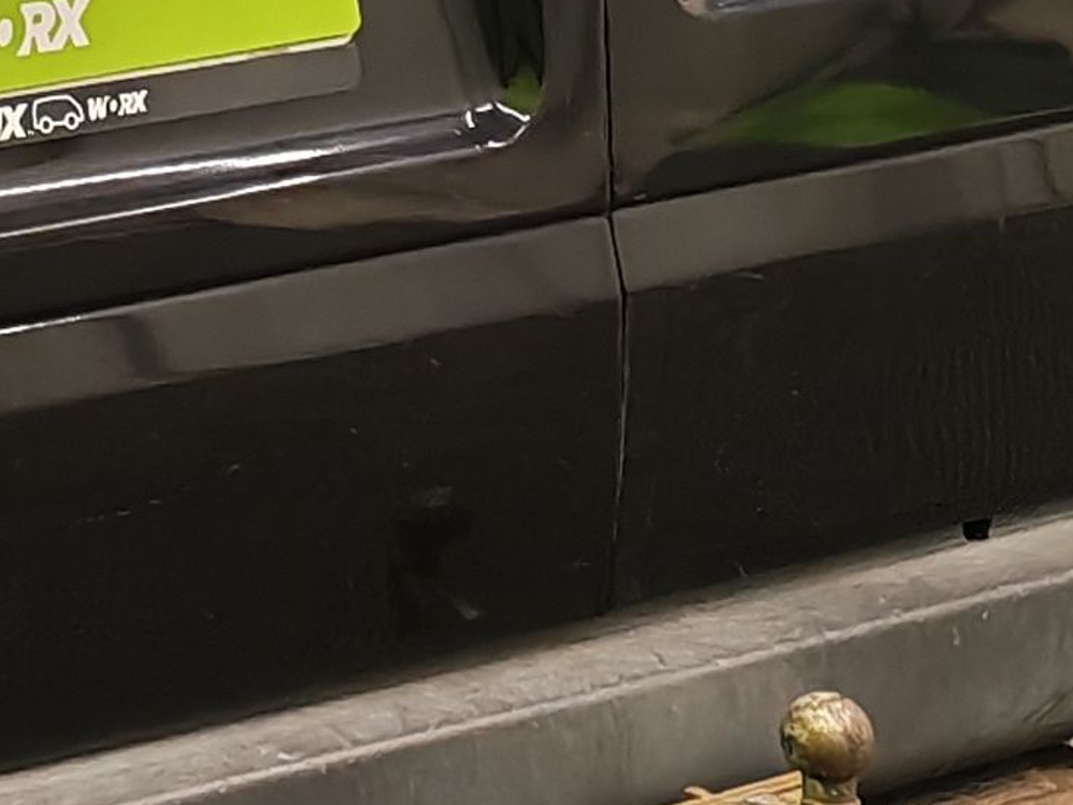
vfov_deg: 8.0
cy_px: -585
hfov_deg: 10.7
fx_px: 5549
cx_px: -517
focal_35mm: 179
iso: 640
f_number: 1.9
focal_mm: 6.12
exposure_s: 1/100
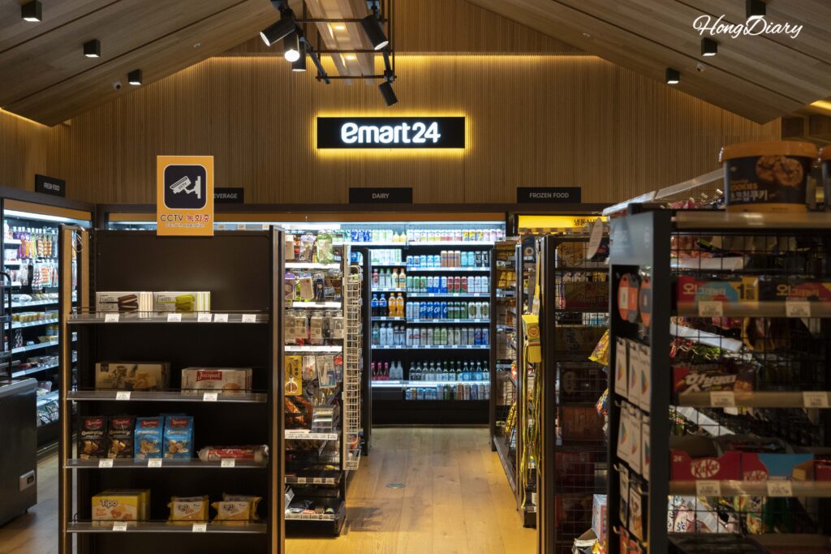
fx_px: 946
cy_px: 277
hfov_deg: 47.4
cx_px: 416
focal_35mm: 41
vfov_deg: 32.6
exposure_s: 1/160
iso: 4000
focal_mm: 41
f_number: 5
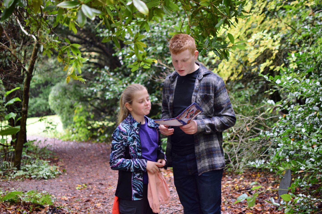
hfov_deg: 37.9
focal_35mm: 52
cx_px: 161
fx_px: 470
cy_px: 107
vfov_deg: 25.8
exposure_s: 1/25
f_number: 1.8
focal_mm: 35
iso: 100
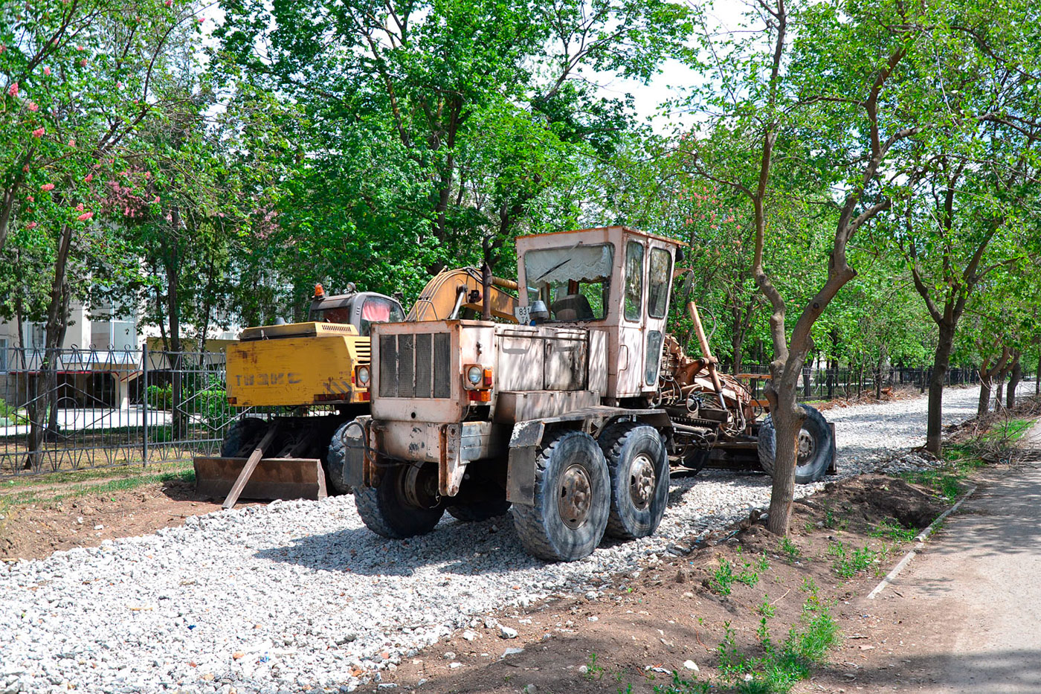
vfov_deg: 41.7
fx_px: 911
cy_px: 347
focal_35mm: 32
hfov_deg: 59.5
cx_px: 520
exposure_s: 1/400
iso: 220
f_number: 5.6
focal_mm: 21
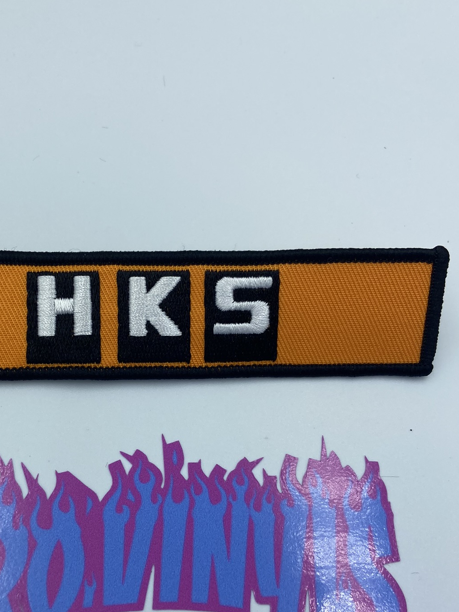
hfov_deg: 36.4
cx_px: 148
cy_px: 384
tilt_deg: -67.4
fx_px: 689
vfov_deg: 47.4
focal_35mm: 39
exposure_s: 1/1063
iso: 32
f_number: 1.8
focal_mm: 4.25
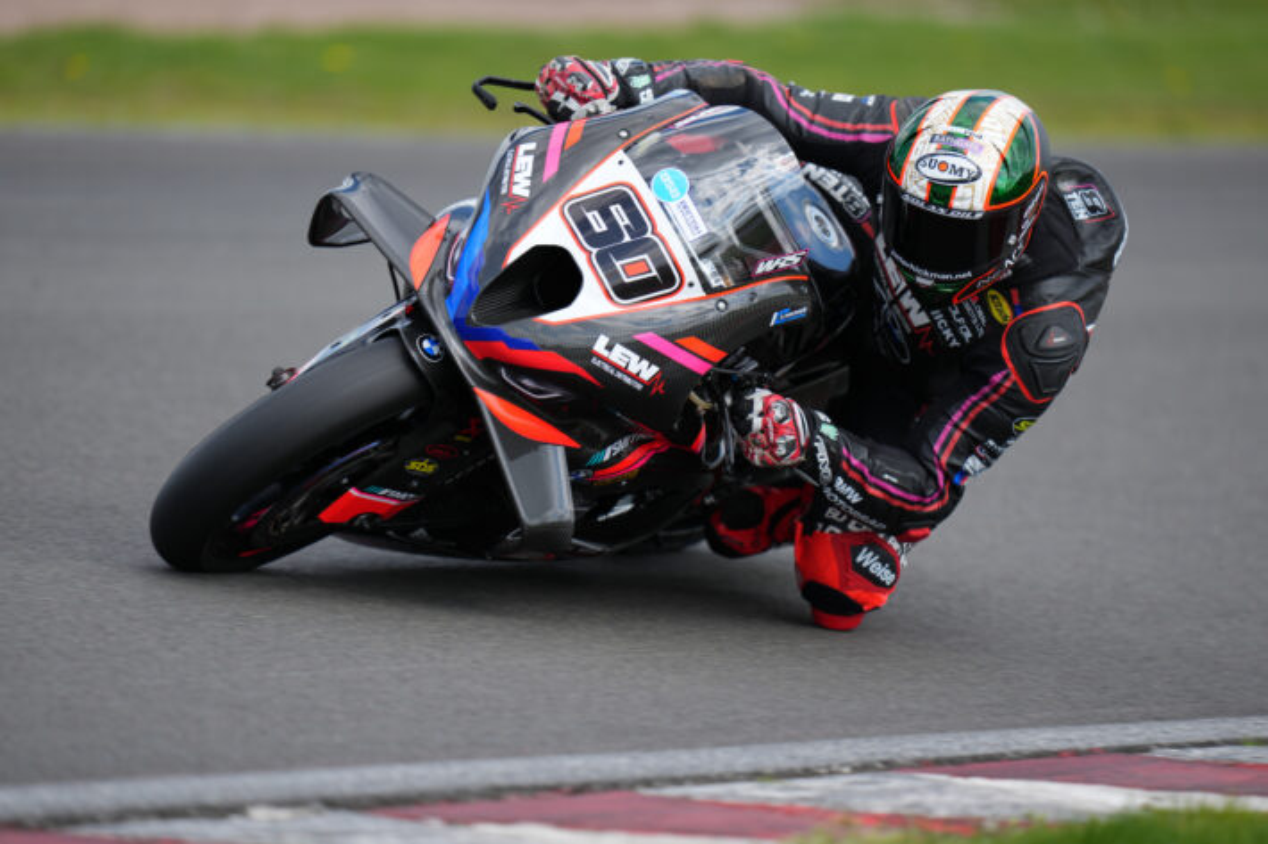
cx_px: 634
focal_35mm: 400
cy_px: 422
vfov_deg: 3.4
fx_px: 14085
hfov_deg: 5.2
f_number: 2.8
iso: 125
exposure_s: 1/1000
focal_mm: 400
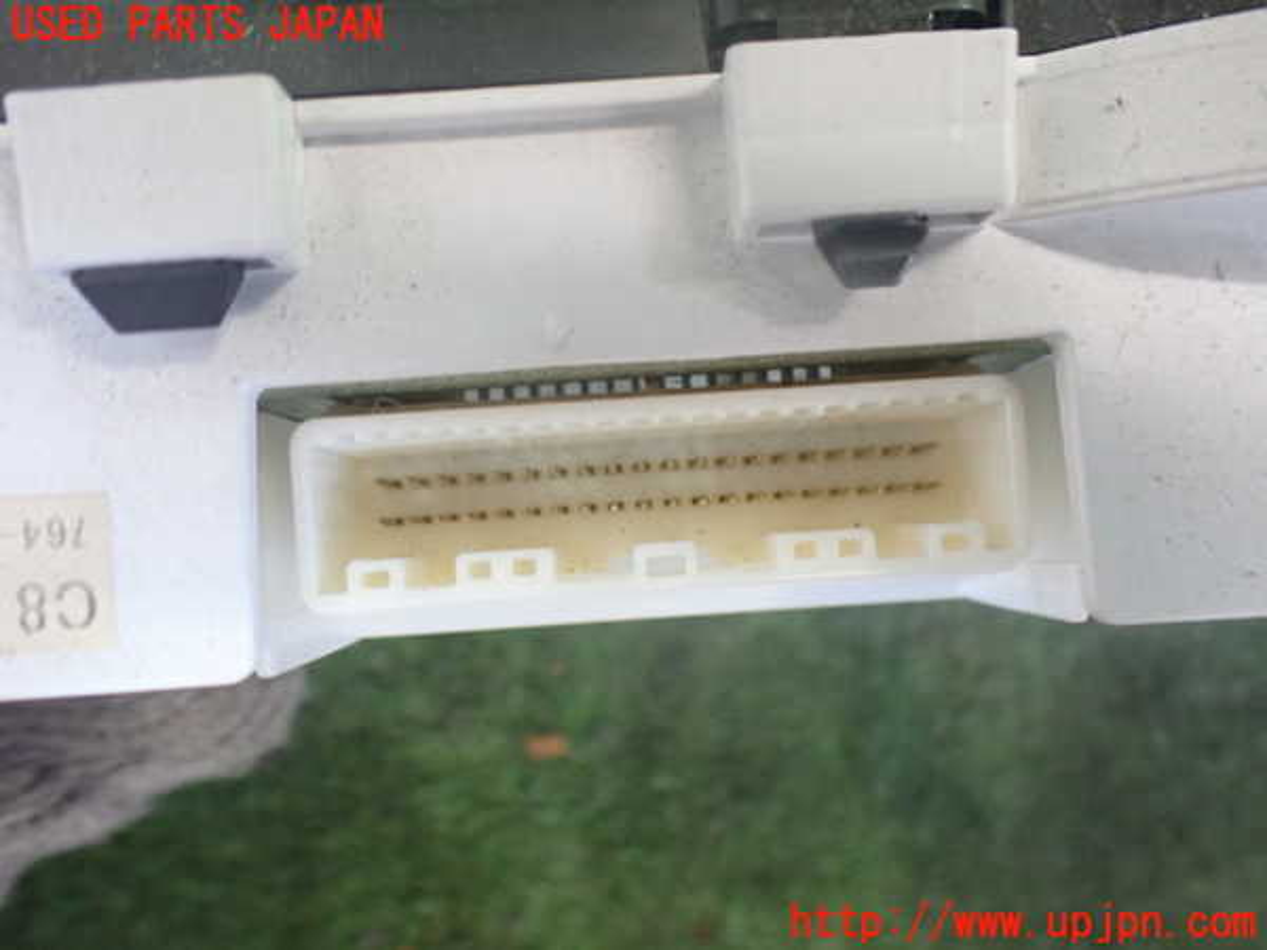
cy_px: 475
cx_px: 634
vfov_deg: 46.8
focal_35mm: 30
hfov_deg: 60.0
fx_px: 1098
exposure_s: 1/100
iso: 800
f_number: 2.3
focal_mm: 5.4
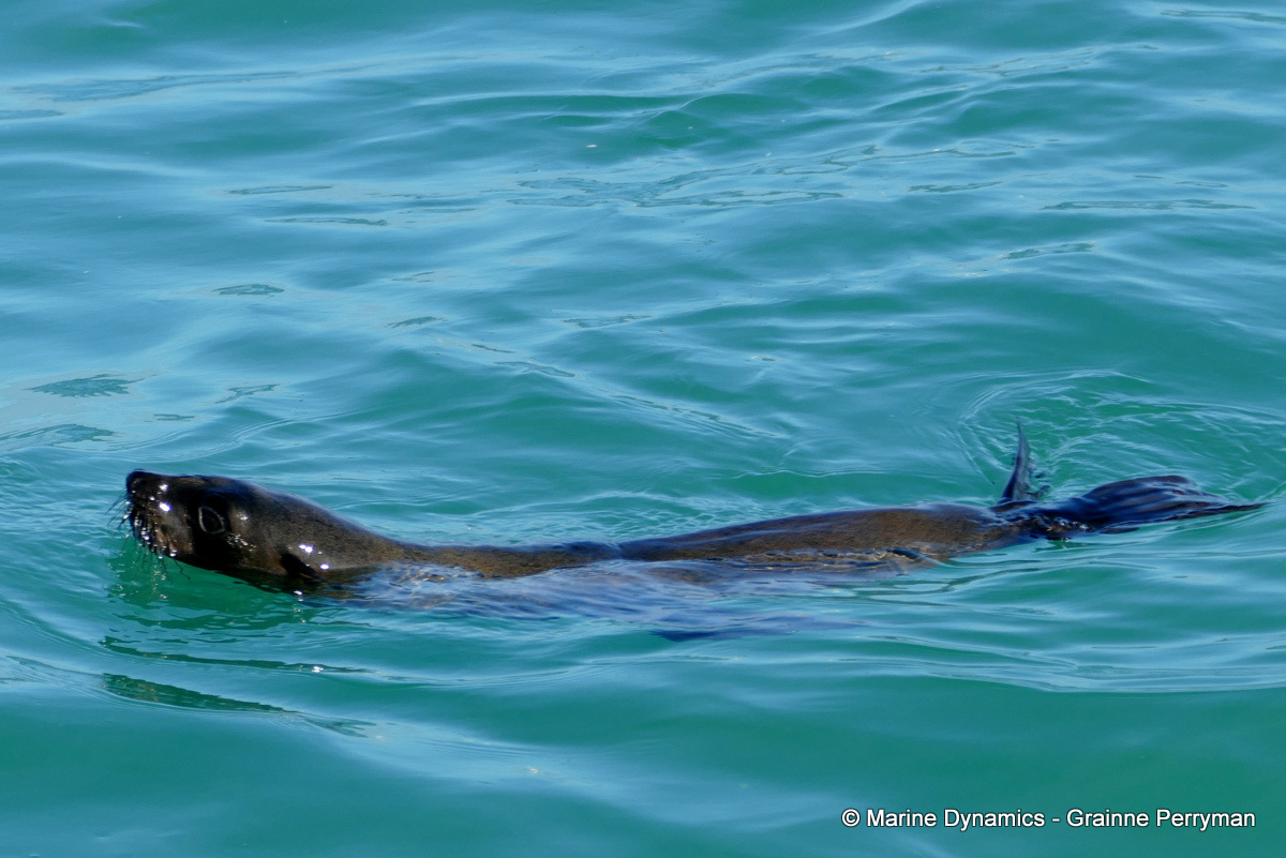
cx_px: 643
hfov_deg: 9.5
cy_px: 429
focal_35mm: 216
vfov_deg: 6.4
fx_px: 7718
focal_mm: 78.73
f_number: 4
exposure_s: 1/800
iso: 125
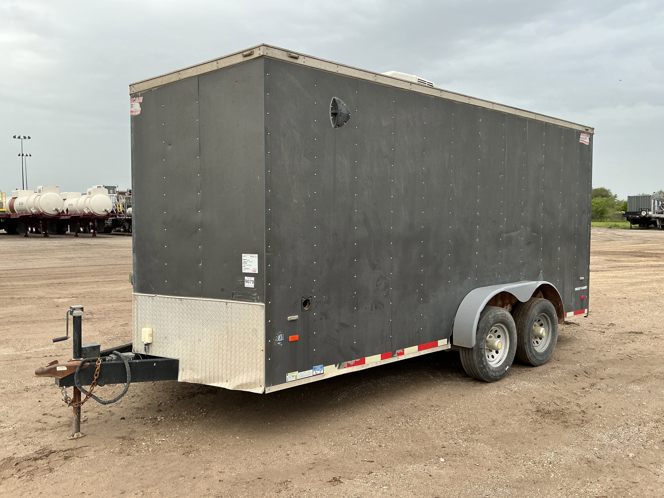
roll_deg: +0.8
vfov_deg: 48.2
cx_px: 332
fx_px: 556
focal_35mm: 29
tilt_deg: -3.7
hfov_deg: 61.7
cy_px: 249
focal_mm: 3
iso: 32
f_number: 1.8
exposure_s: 1/120
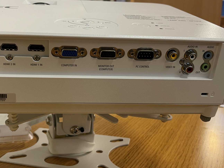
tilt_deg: -10.3
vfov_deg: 35.1
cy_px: 82
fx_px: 265
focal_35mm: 41
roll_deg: -1.3
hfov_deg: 45.4
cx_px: 84
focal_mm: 5.1
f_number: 1.6
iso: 100
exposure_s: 1/50
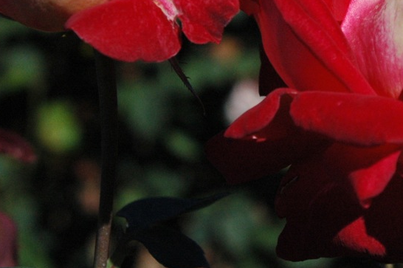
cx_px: 356
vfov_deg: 7.5
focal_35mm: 183
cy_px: -1
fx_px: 2047
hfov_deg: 11.2
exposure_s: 1/1250
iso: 800
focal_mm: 52
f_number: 8
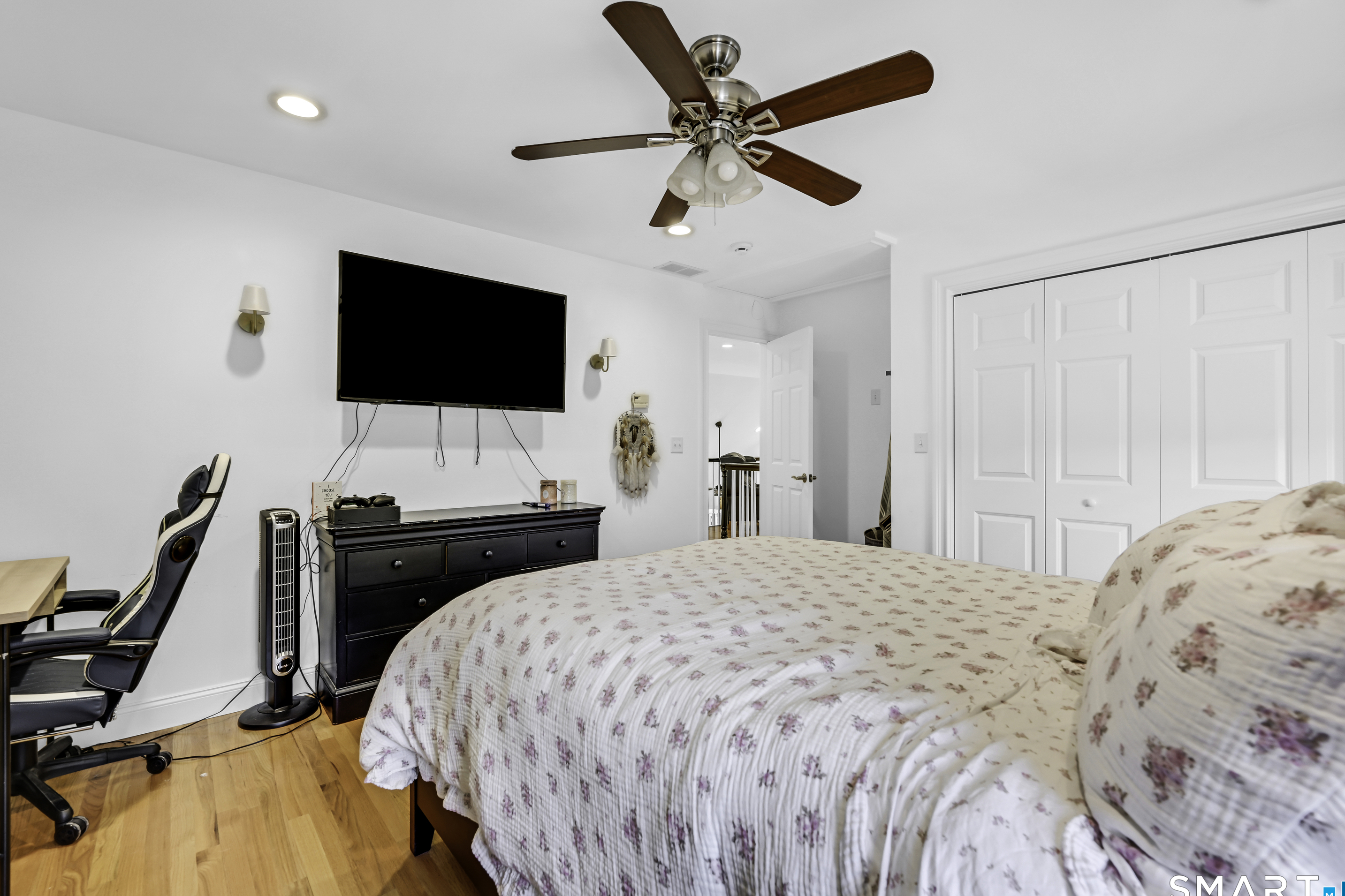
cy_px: 433
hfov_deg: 100.4
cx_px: 663
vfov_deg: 77.3
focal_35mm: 15
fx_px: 560
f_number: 8
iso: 250
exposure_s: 1/125
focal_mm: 14
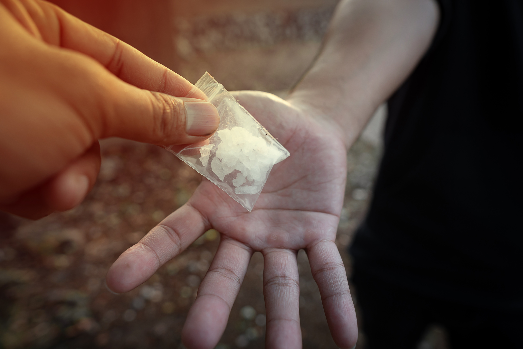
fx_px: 349
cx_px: 262
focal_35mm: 24
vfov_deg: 53.1
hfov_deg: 73.7
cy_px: 174
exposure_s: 1/400
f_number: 2.8
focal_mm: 16
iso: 100
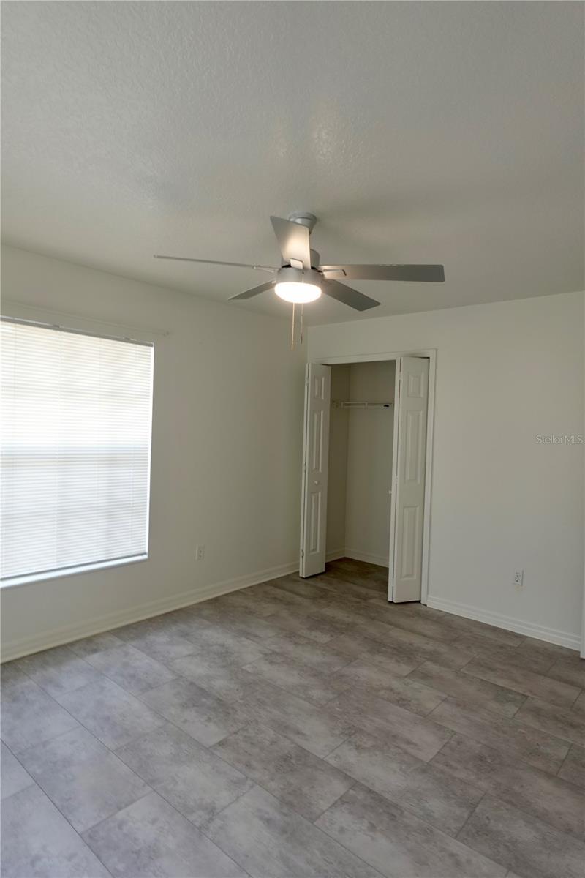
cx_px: 292
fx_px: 487
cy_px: 439
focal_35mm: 20
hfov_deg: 61.9
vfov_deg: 84.0
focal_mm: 7.6
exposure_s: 1/80
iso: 125
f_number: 2
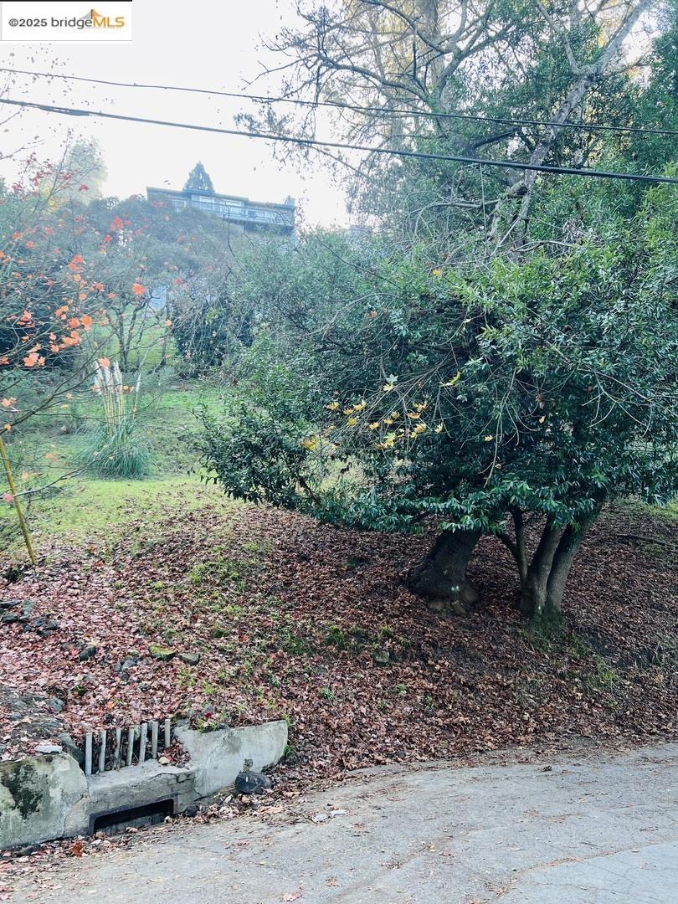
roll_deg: +0.9
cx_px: 339
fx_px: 679
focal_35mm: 26
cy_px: 452
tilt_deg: +12.7
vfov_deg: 67.3
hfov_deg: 53.1
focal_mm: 5.7
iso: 50
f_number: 1.5
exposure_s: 1/121
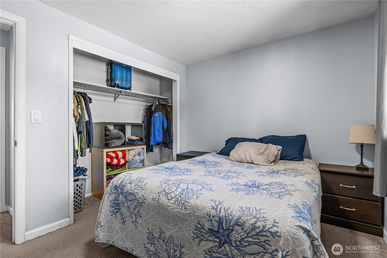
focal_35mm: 16
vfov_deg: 73.7
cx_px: 194
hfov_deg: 96.7
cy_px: 129
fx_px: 172
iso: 640
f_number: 7.1
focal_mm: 16
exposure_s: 1.3
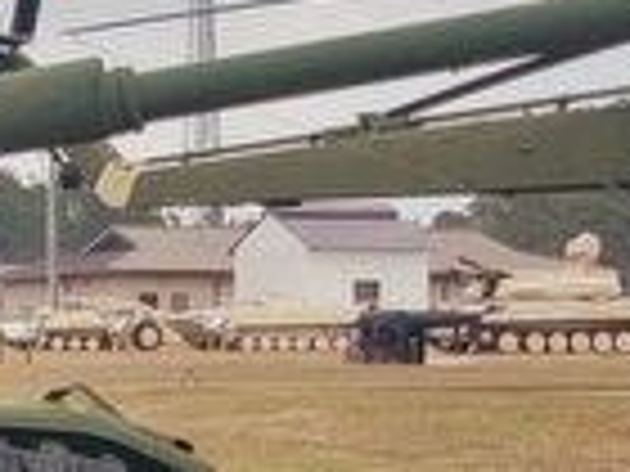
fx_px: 2712
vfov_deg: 9.9
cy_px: 346
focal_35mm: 149
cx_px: -706
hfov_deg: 11.6
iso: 40
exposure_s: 1/270
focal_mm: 5.4
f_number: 1.8
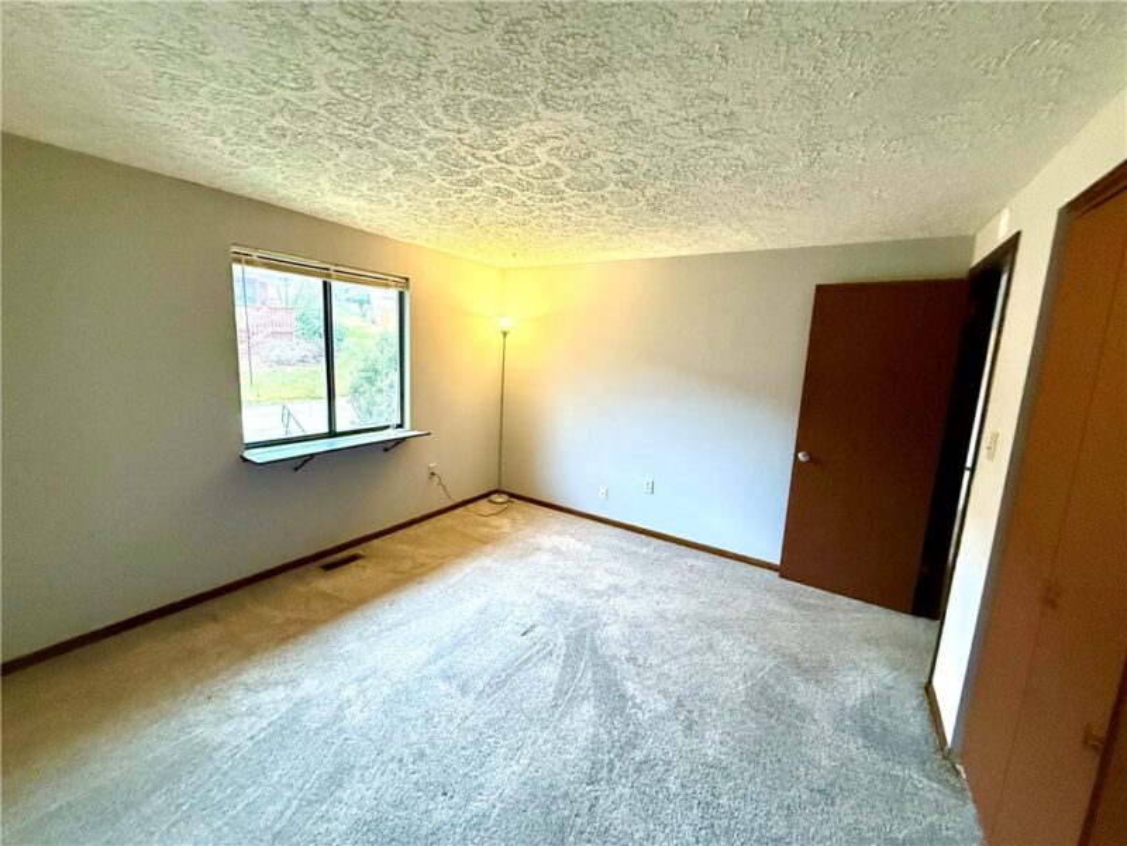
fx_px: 456
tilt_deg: -8.0
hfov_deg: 102.1
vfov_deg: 85.7
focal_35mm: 14
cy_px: 423
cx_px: 564
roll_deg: -3.1
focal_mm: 2.22
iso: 640
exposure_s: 1/120
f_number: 2.2
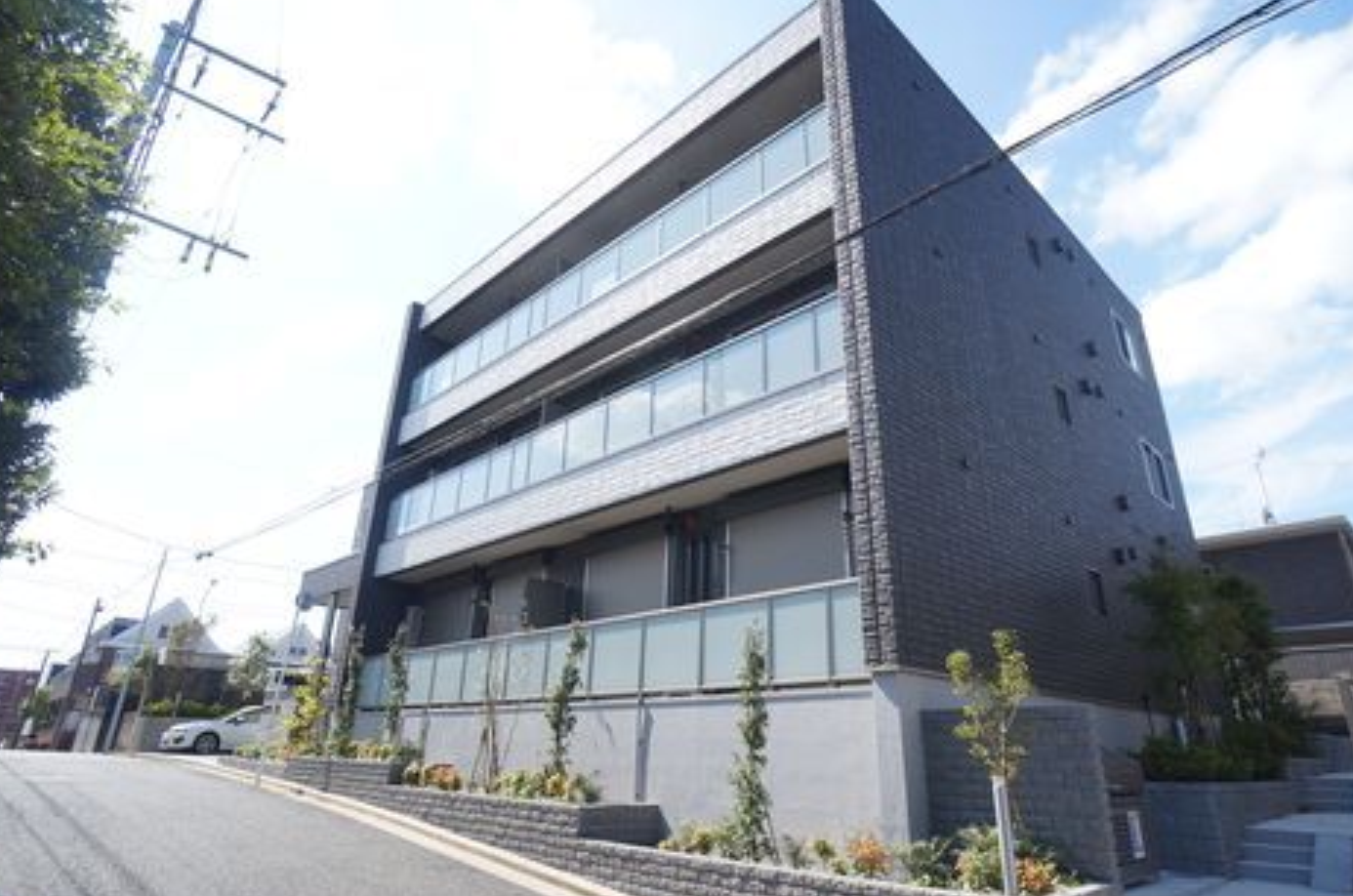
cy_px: 435
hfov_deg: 69.5
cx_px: 688
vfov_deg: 49.4
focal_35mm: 26
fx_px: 975
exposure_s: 1/125
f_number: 10
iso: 200
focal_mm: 16
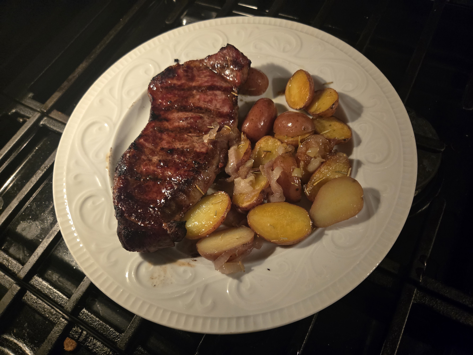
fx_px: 314
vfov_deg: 58.9
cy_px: 178
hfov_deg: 73.9
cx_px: 236
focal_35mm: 23
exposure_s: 1/60
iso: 640
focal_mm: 5.4
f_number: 1.8
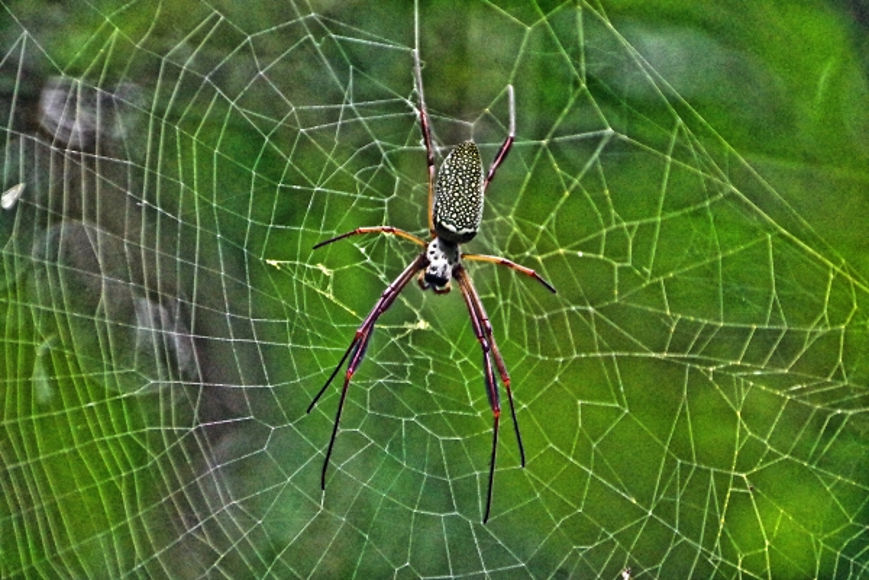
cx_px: 434
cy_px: 290
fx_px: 9775
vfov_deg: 3.4
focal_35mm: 405
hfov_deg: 5.1
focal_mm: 270
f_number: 6.3
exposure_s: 1/320
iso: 3200
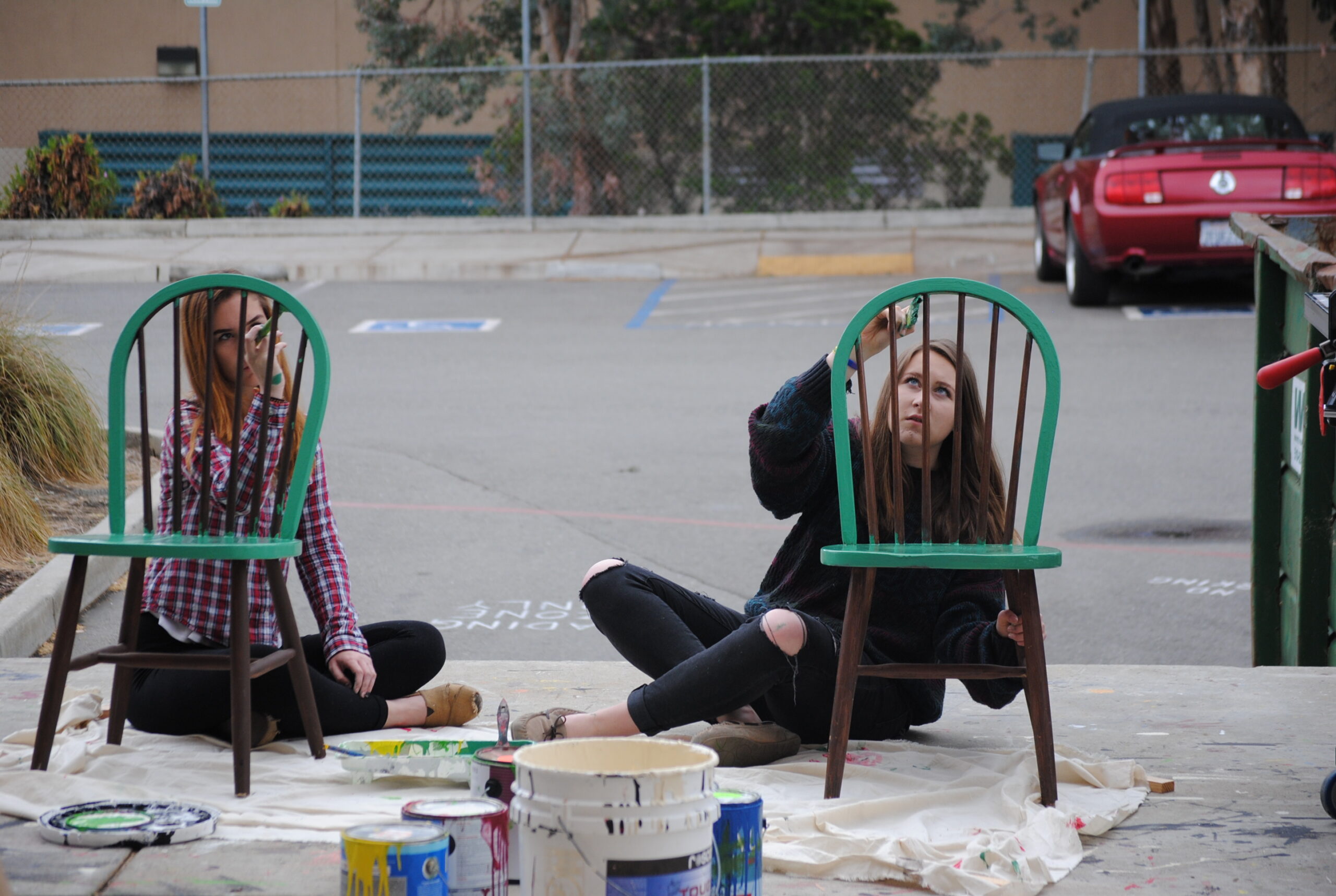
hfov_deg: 17.0
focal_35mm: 120
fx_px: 4462
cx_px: 668
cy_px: 448
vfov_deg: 11.5
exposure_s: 1/400
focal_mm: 80
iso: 200
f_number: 5
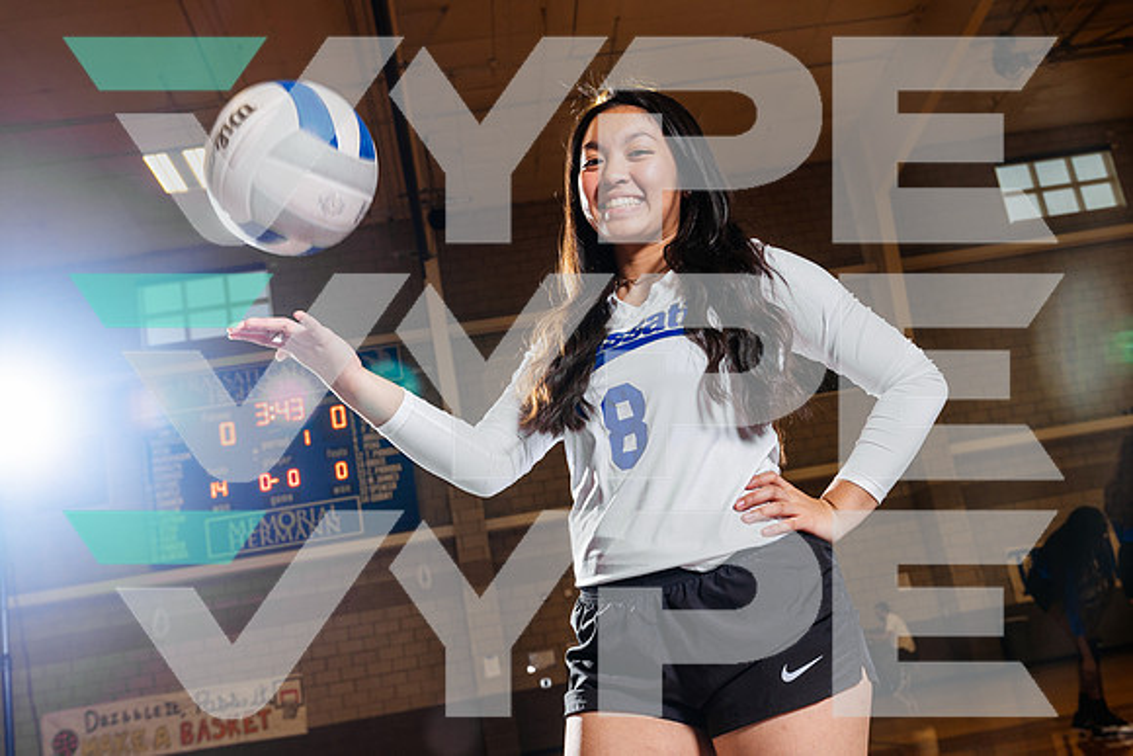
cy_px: 378
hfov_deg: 50.7
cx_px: 566
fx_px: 1196
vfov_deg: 35.1
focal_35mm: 38
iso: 400
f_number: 8
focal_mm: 38
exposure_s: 1/125
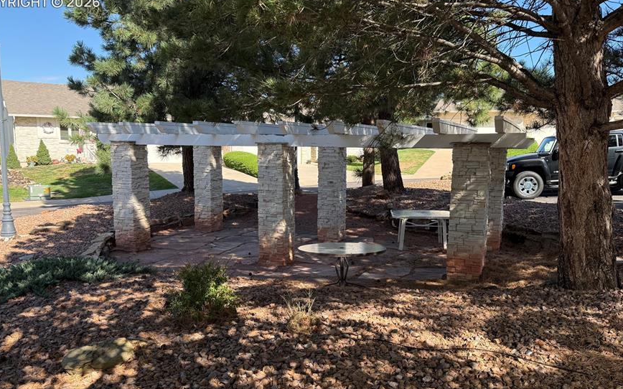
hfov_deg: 62.9
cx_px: 329
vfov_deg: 41.7
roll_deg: -0.7
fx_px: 509
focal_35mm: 30
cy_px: 219
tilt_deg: -7.6
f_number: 1.78
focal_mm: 6.76
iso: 100
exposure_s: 1/1271
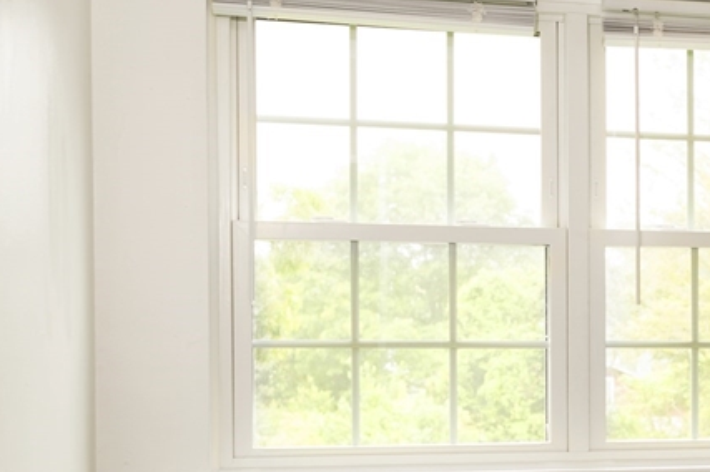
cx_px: 815
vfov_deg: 16.1
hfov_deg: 22.6
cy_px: 385
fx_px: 1655
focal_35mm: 84
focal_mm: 35
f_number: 4.8
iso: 400
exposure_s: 1/45
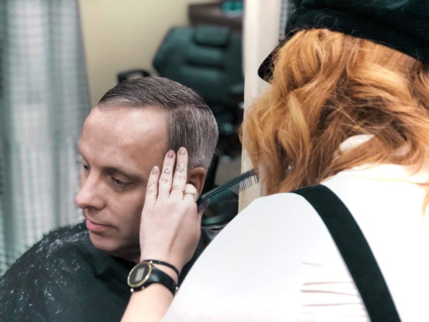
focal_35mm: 57
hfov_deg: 33.8
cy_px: 161
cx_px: 214
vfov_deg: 25.7
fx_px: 706
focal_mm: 6.6
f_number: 2.8
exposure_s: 1/30
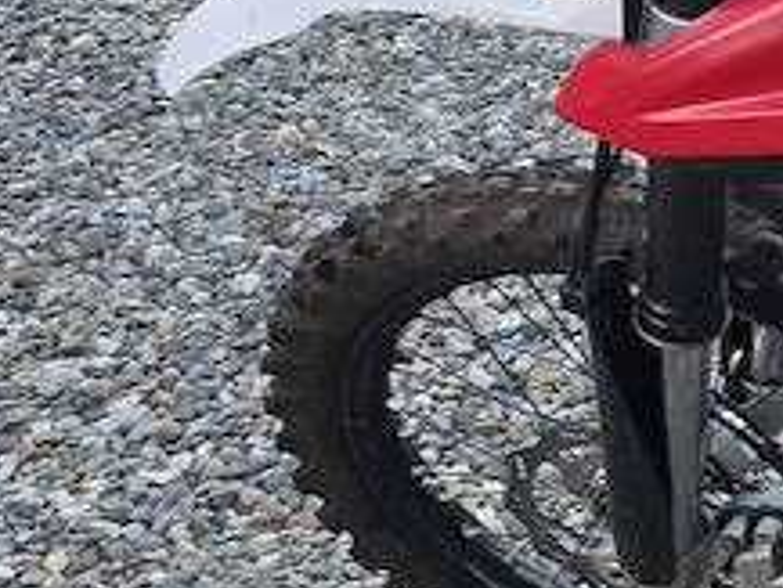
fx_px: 2399
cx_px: 1667
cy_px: 115
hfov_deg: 14.6
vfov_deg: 13.9
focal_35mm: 106
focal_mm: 6.25
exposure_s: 1/180
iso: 40
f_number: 1.7
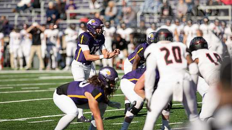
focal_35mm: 334
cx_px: 111
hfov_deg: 6.5
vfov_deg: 3.6
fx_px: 2054
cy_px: 48
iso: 160
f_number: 3.2
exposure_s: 1/2500
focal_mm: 300
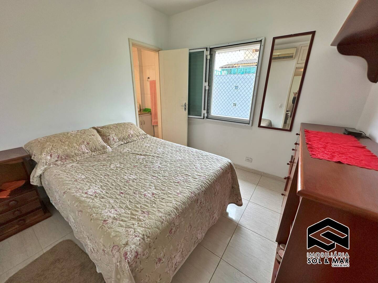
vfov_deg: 85.7
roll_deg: -1.3
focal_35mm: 14
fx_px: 153
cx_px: 189
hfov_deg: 102.1
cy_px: 142
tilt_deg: -18.7
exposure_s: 1/120
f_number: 2.2
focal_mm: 2.22
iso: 160
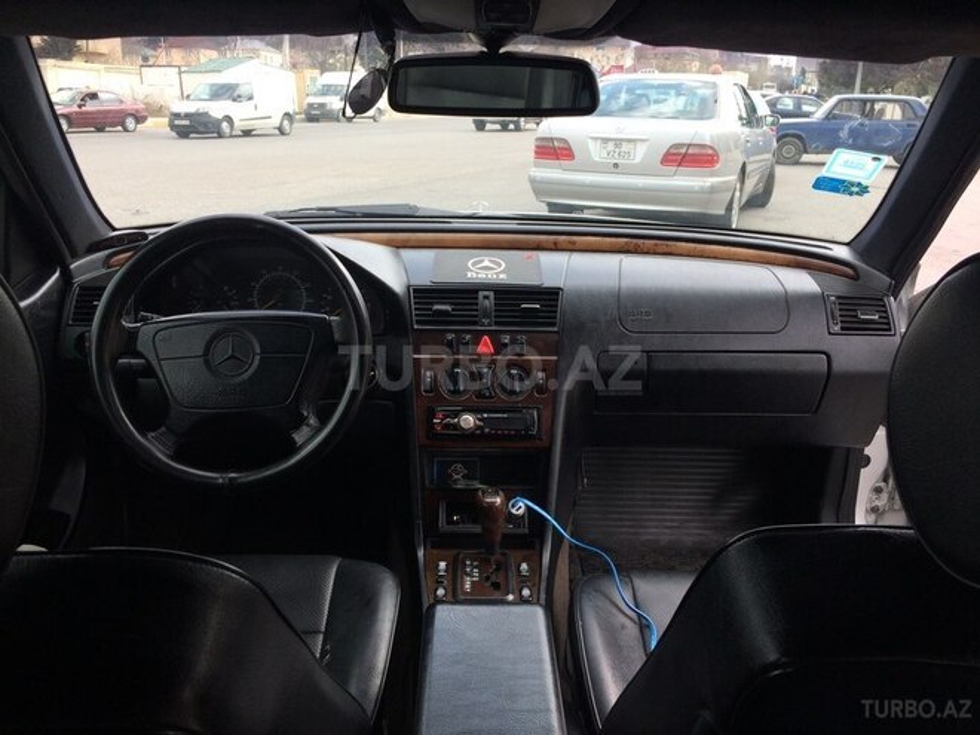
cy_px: 368
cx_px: 490
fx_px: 821
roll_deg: +0.2
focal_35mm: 29
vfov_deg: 48.2
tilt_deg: -16.3
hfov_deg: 61.7
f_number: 2.2
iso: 32
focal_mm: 4.15
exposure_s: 1/380
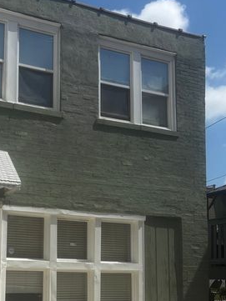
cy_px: 222
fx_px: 418
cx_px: 38
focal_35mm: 48
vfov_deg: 38.7
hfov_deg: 29.4
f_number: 1.6
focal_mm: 5.96
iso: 50
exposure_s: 1/6329
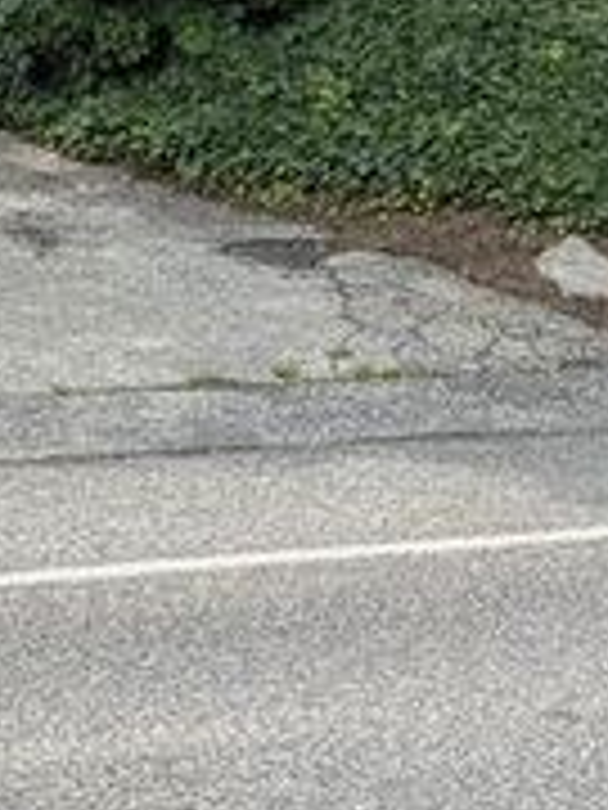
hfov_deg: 8.3
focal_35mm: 178
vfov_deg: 10.6
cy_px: -493
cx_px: 441
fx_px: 4169
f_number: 1.78
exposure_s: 1/1678
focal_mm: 6.76
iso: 80
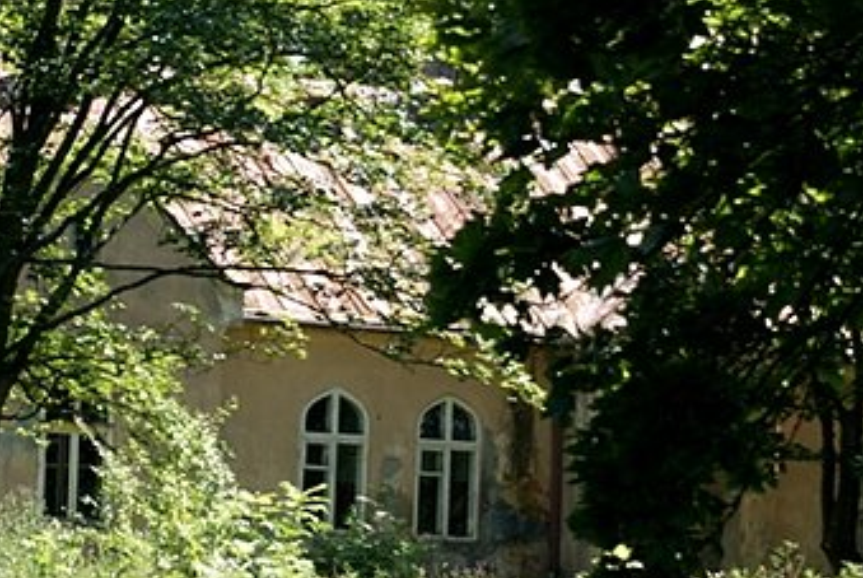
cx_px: 277
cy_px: -56
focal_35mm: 179
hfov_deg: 11.4
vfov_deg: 7.6
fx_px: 4304
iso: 100
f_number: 7.1
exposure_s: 1/125
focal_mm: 45
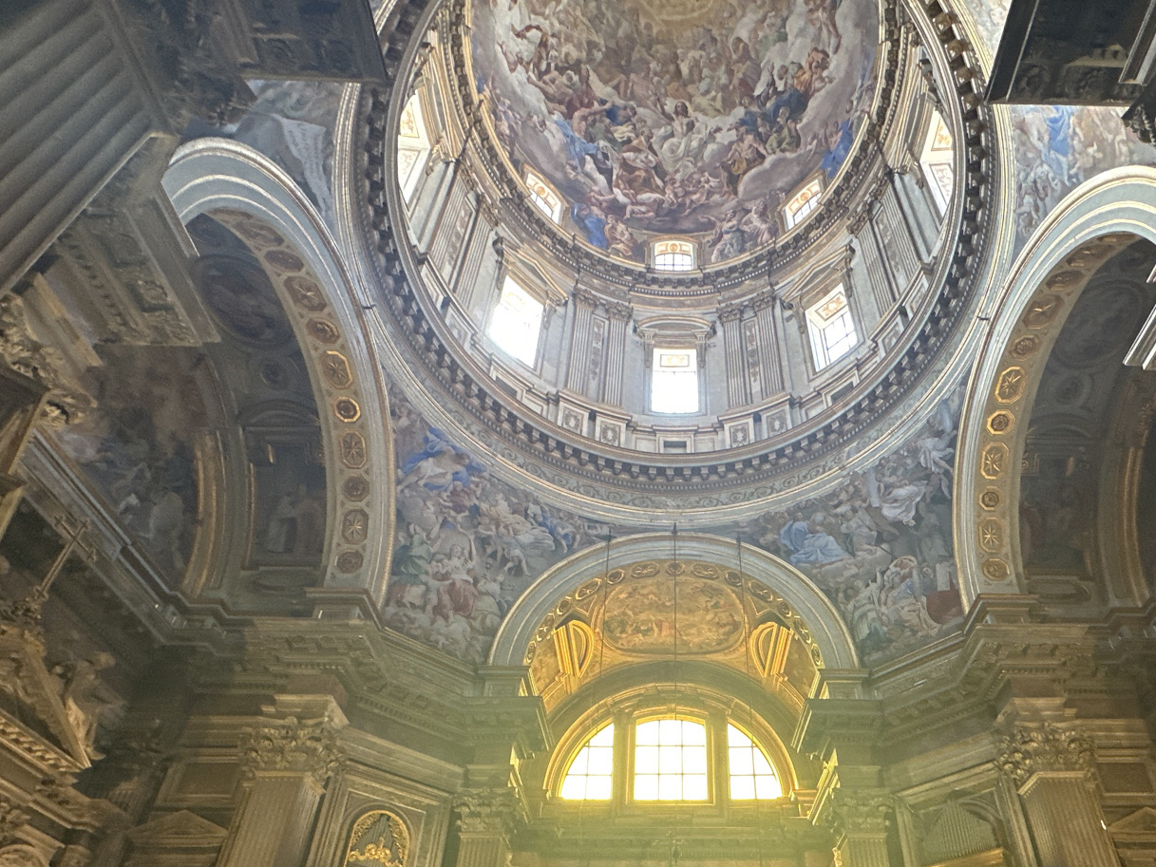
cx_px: 690
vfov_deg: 56.3
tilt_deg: +34.7
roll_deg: +0.8
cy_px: 639
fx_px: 768
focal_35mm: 23
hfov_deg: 73.2
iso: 320
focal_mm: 2.22
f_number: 2.2
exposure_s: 1/50
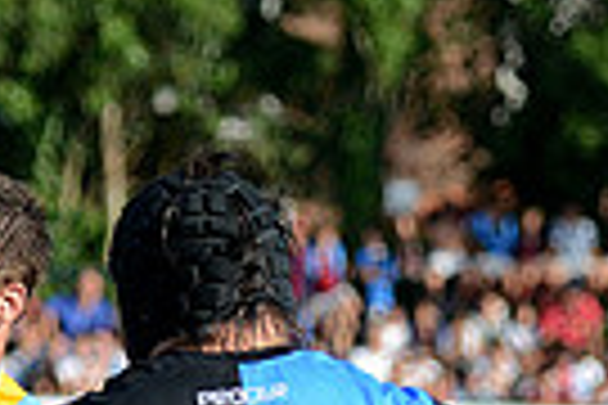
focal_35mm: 536
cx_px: -491
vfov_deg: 2.6
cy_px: 794
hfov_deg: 3.8
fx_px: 9052
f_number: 4
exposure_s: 1/1250
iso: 500
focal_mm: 125
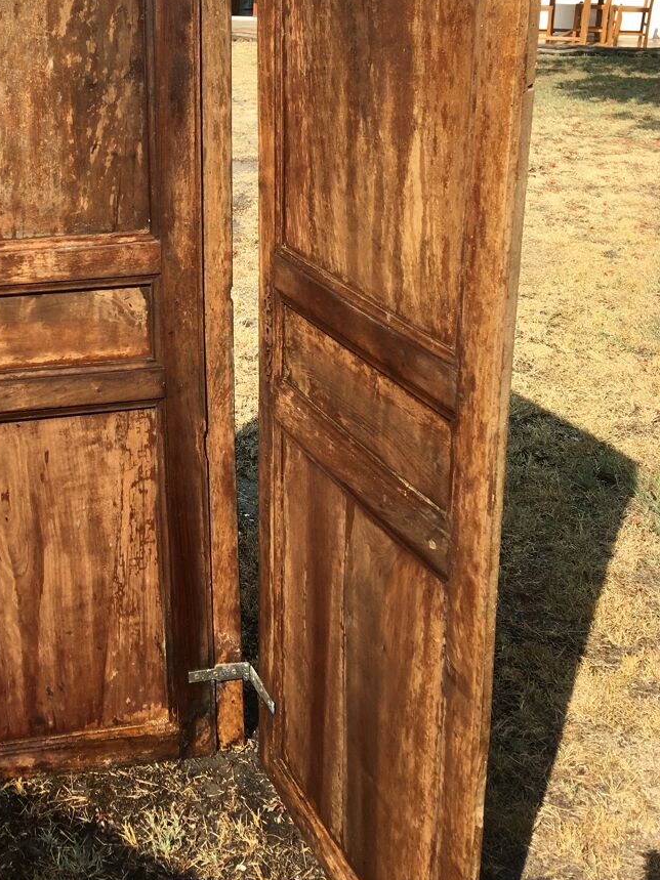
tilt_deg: -16.3
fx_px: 1144
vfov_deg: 41.3
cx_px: 172
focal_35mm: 45
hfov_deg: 31.6
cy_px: 261
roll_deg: +0.2
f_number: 2.2
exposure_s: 1/894
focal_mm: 4.15
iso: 25
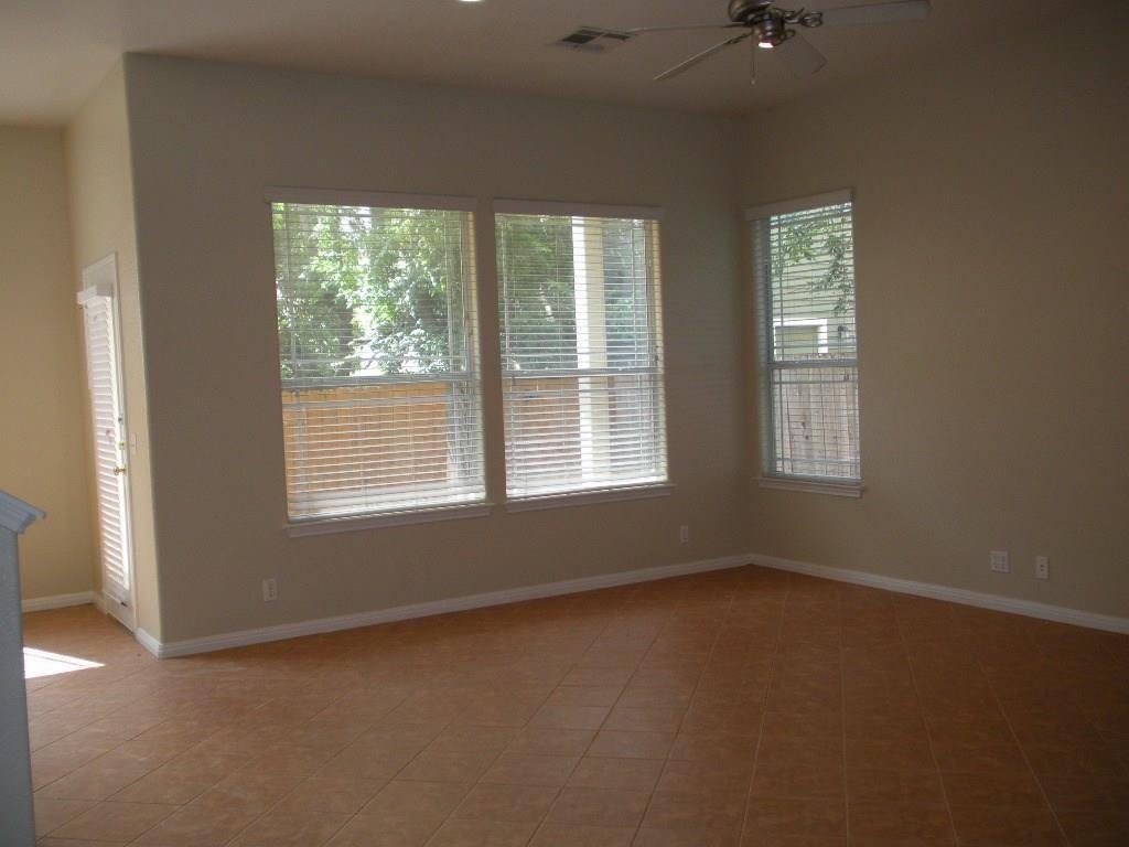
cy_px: 424
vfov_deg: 40.7
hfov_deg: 52.6
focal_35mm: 35
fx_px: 1142
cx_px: 564
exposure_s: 1/60.7
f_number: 3.5
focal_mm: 6.3
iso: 121
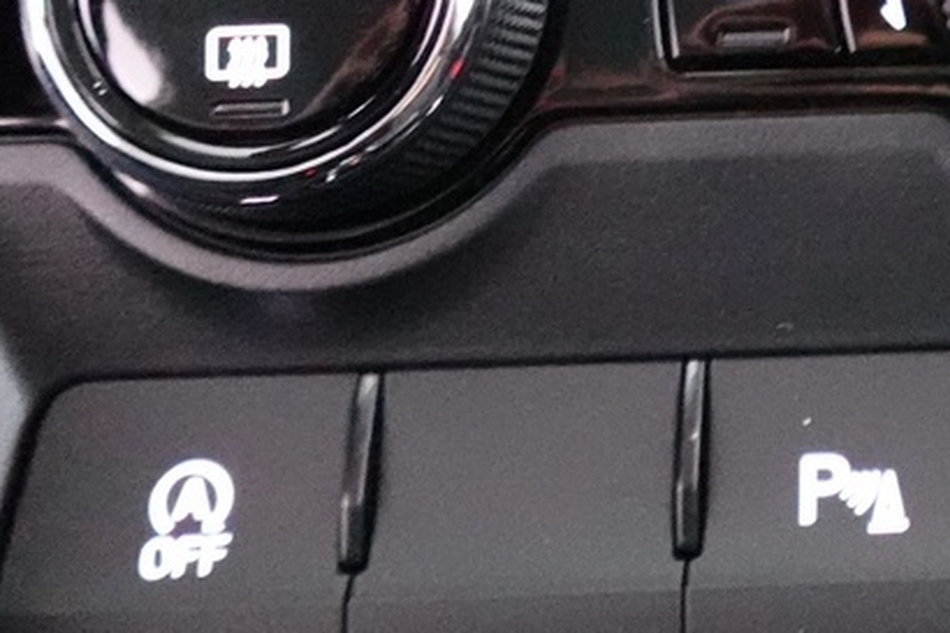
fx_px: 2084
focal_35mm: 79
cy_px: -81
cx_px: 1235
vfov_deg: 16.7
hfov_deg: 22.9
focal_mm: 7.6
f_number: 2
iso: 6400
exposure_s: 1/40
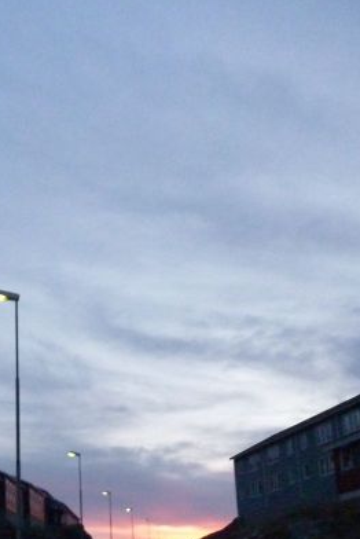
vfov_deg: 36.7
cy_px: 399
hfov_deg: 24.2
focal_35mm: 53
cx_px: -12
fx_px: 794
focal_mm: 4.1
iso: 500
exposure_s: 1/60
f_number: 3.3
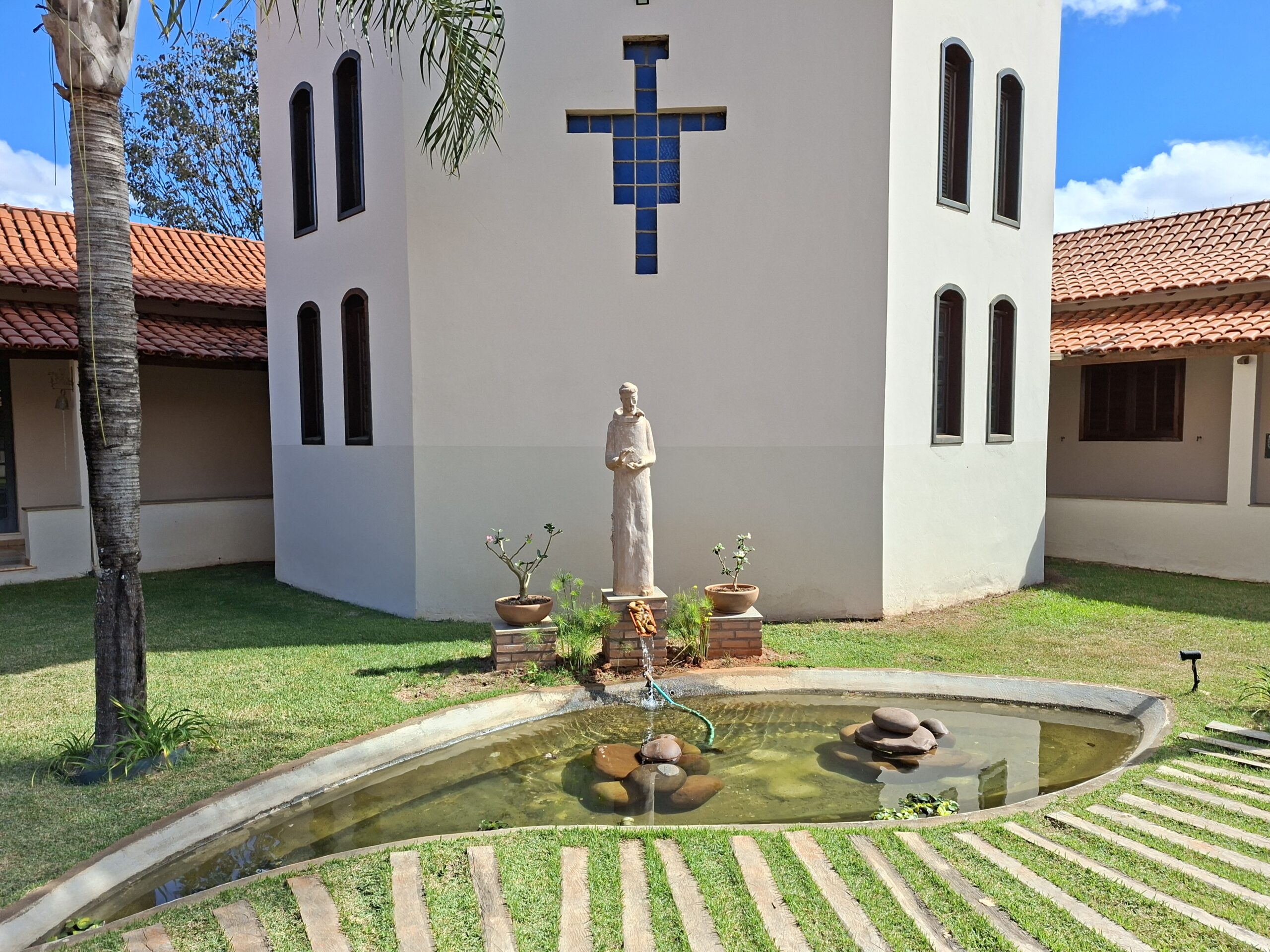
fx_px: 844
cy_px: 476
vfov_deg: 58.9
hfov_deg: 73.9
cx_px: 635
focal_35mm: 23
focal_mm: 5.54
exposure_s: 1/1362
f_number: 1.8
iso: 50
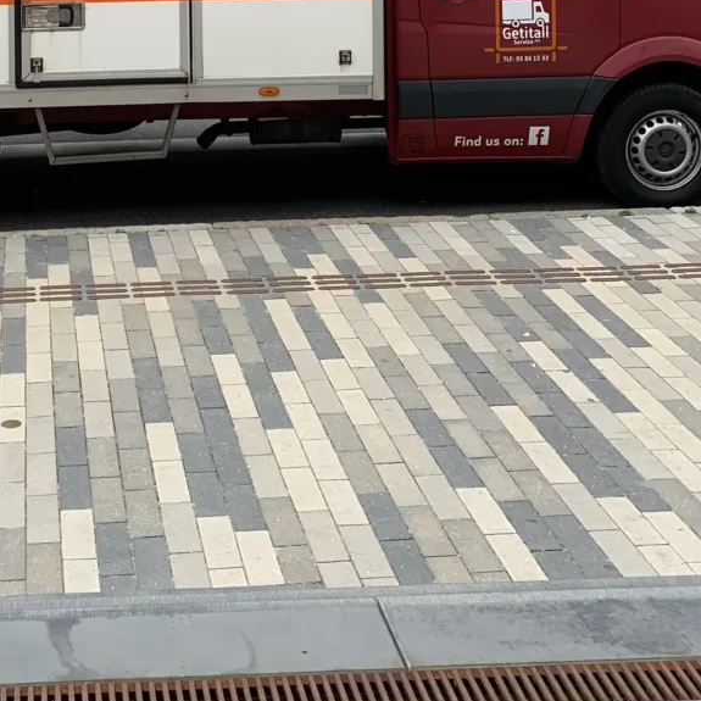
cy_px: -149
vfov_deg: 24.3
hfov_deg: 26.3
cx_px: 126
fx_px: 1466
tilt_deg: -1.5
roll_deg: +2.1
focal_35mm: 64
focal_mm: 4.25
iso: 25
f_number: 1.8
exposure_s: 1/777
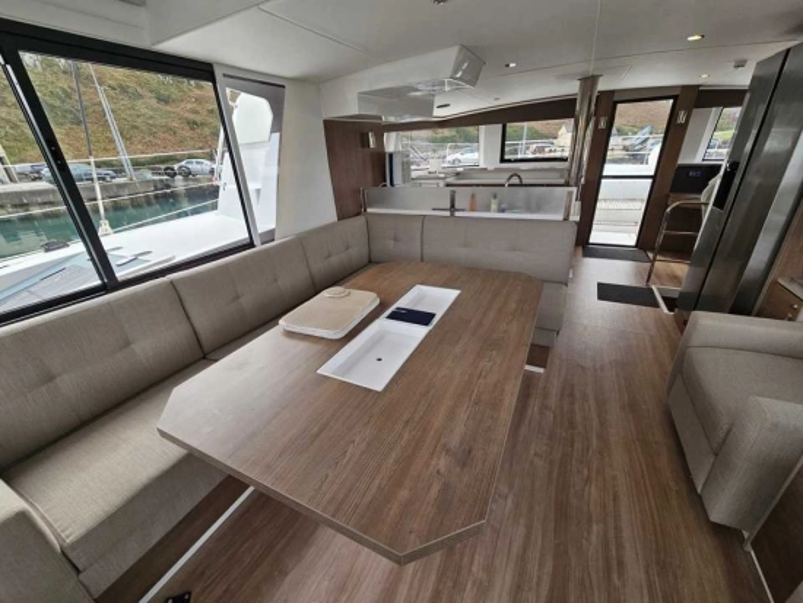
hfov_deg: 106.2
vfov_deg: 90.0
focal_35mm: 13
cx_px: 402
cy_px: 302
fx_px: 302
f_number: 2.2
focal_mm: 2.2
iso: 100
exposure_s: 1/359
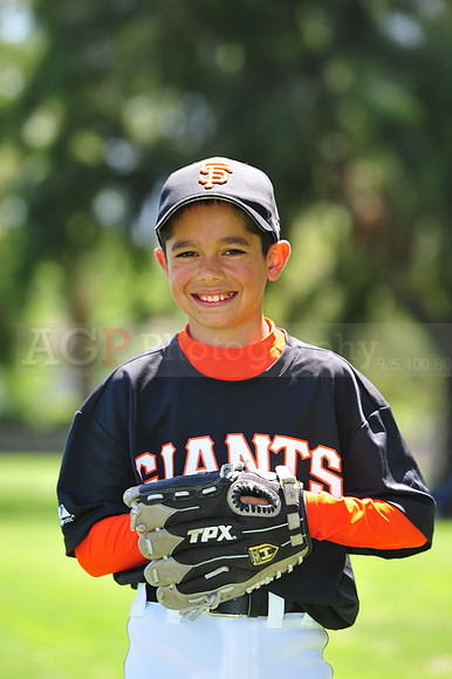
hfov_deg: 6.9
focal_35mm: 200
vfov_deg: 10.3
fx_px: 3771
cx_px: 226
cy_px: 340
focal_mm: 200
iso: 200
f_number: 5.6
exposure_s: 1/200
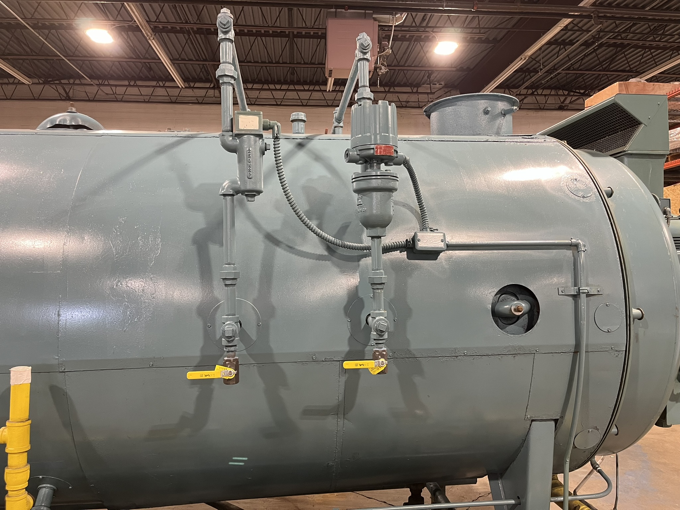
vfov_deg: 53.1
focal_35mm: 26
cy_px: 255
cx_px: 340
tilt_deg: +0.4
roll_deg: +0.3
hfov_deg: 67.3
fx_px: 511
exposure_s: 1/60
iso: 200
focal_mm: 5.1
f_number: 1.6
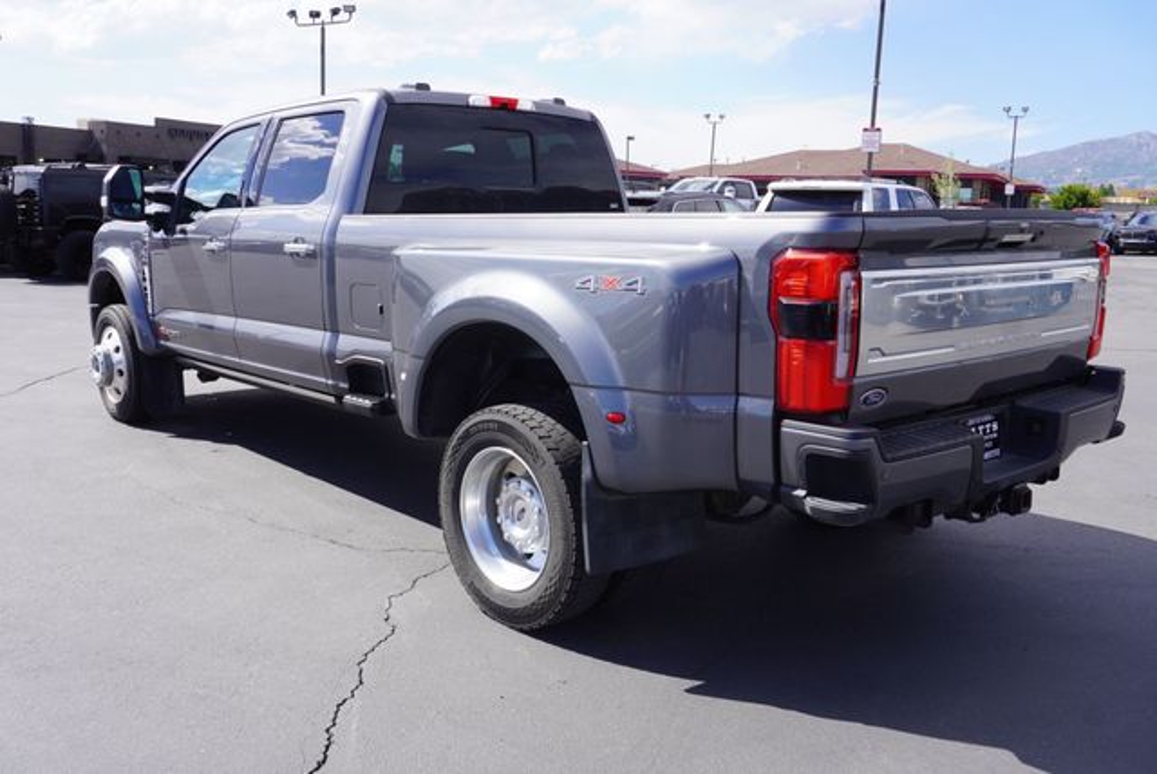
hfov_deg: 59.4
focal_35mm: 32
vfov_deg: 41.8
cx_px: 578
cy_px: 387
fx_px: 1013
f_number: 9
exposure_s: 1/125
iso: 100
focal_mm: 21
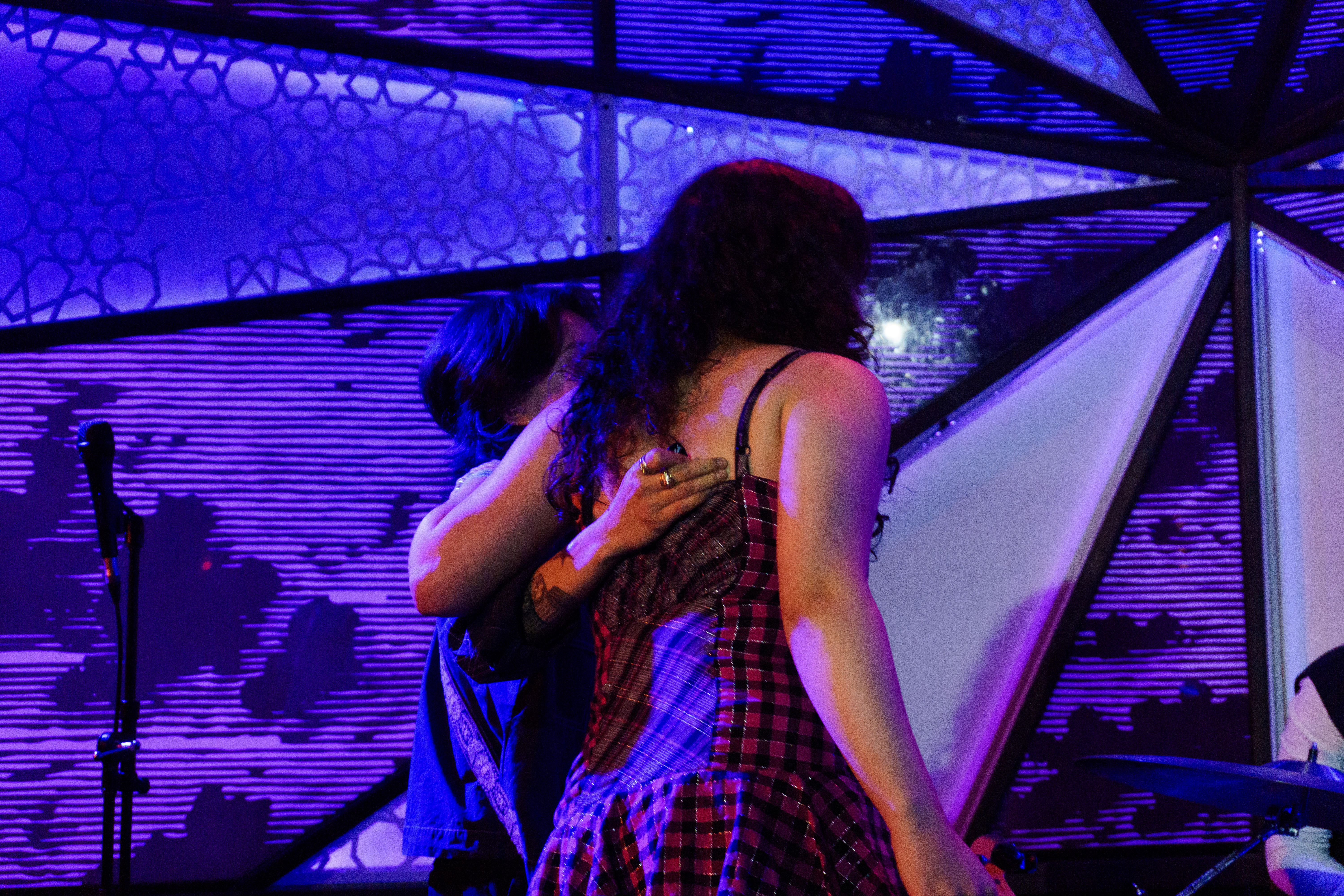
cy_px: 448
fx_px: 2744
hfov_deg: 27.5
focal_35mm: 74
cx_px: 672
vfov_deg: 18.5
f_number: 5.6
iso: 4000
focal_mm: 49
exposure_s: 1/160
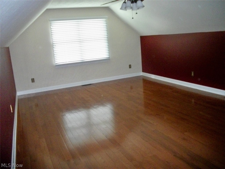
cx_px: 112
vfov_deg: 44.2
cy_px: 84
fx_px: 208
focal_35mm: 32
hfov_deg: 56.8
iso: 400
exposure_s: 1/125
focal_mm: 5.7
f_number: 2.9
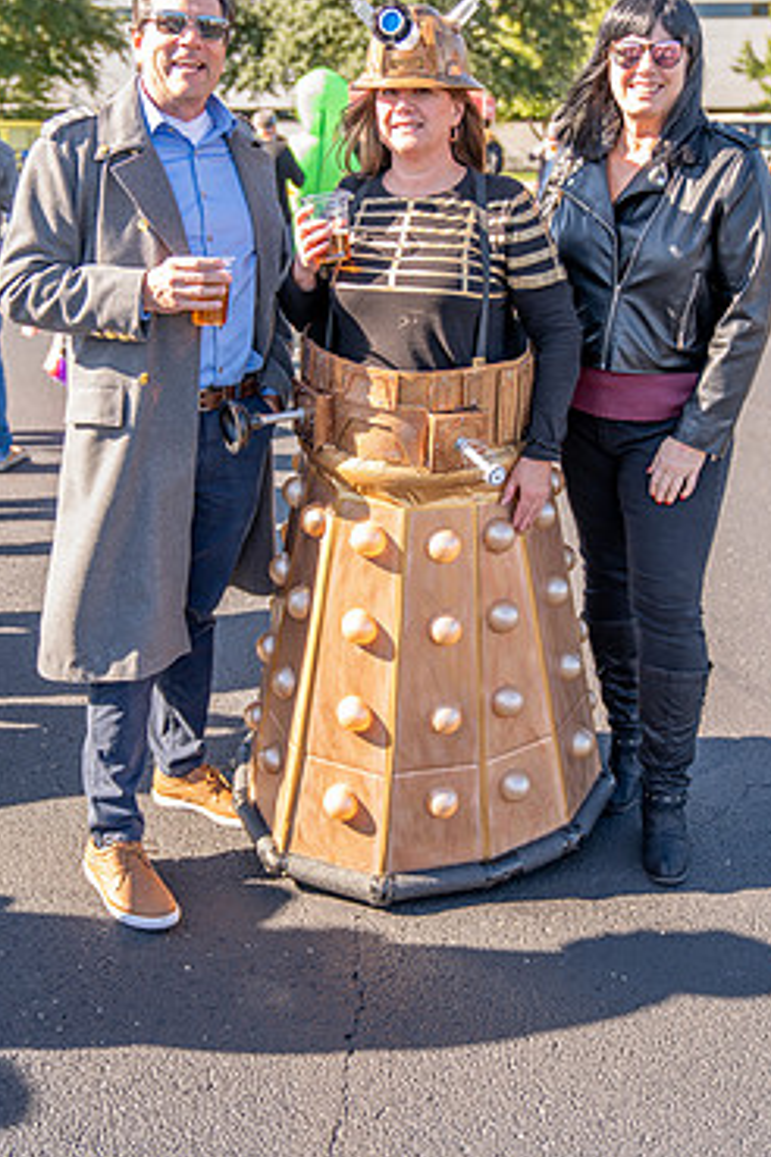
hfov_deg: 34.2
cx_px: 386
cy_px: 470
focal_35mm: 39
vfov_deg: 49.3
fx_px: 1253
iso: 100
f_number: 2.8
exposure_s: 1/200
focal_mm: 32
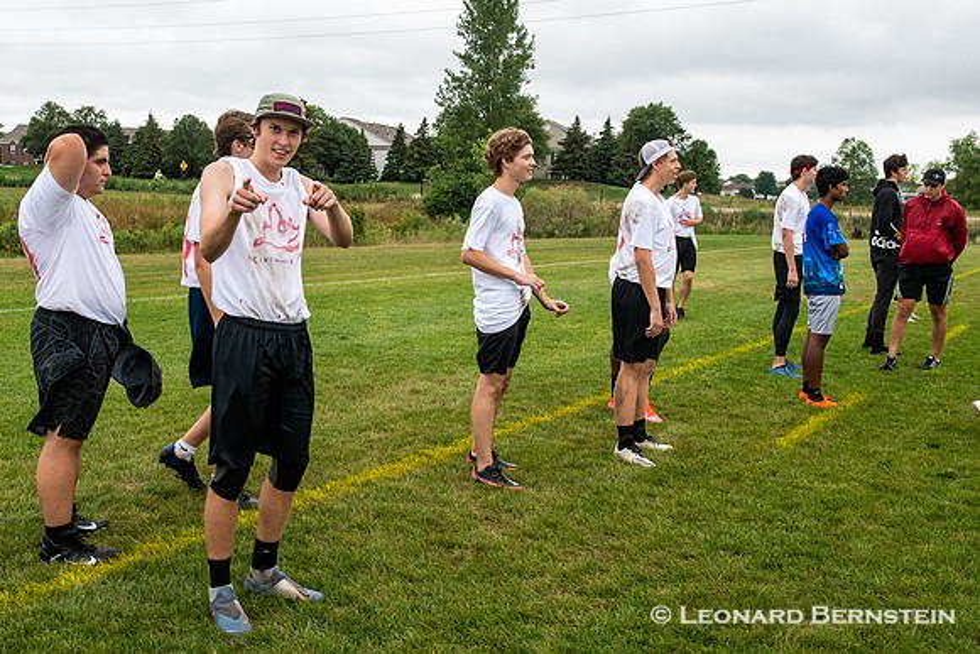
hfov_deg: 45.5
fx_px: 1167
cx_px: 441
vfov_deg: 31.3
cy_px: 295
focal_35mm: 43
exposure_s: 1/640
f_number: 8
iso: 1600
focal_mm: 26
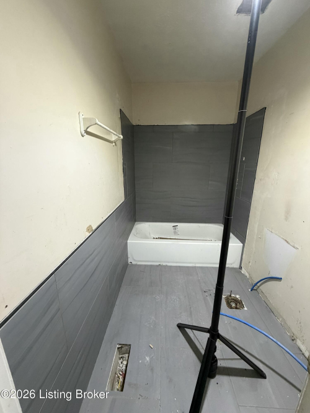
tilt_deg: -15.3
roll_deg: +0.4
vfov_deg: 102.1
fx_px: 167
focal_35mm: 14
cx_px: 155
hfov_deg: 85.7
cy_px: 206
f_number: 2.2
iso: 400
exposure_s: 1/60
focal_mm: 2.22
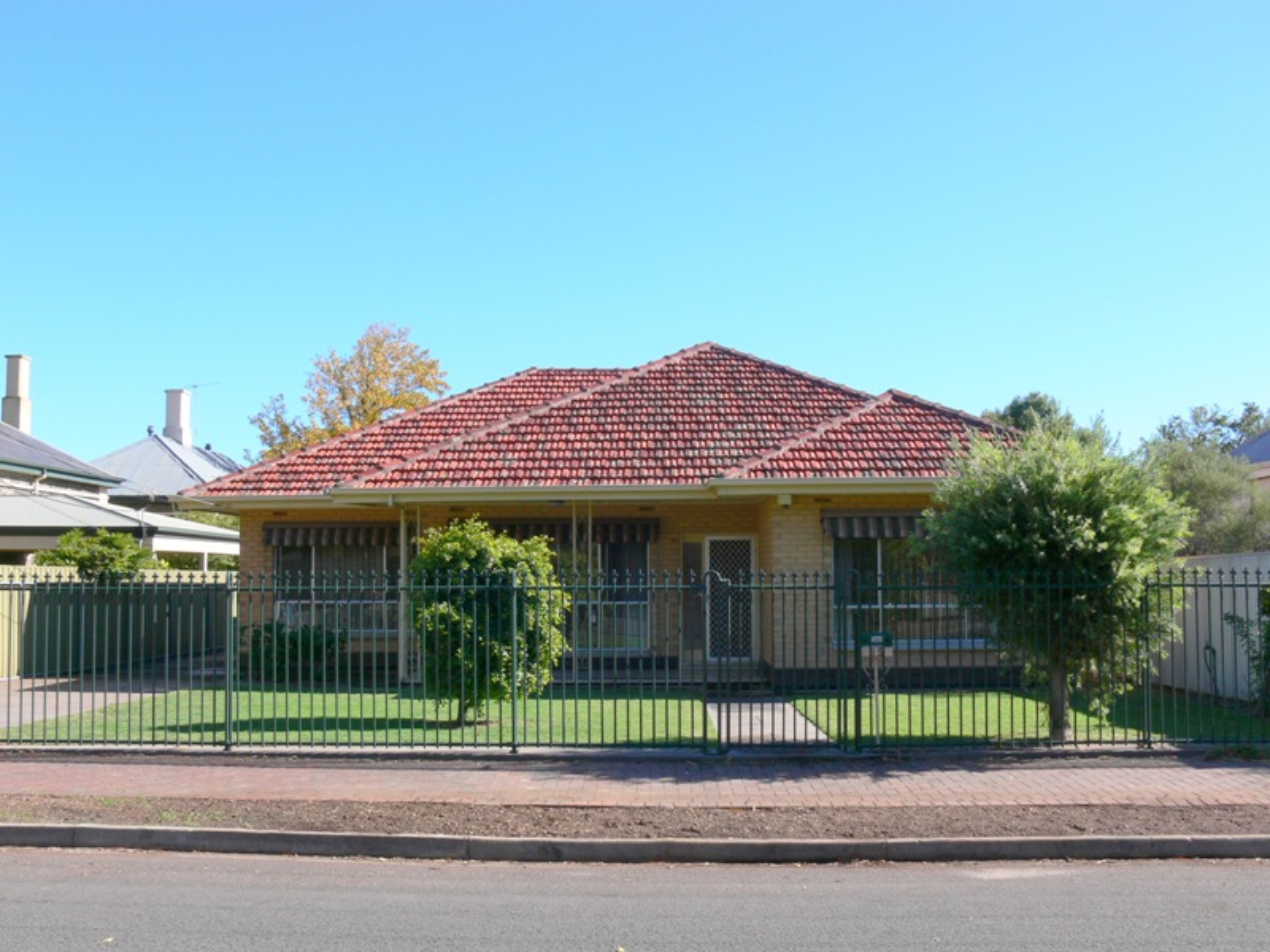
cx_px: 635
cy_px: 476
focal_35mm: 38
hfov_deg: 49.0
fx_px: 1394
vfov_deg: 37.7
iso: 80
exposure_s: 1/250
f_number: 5.6
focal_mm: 8
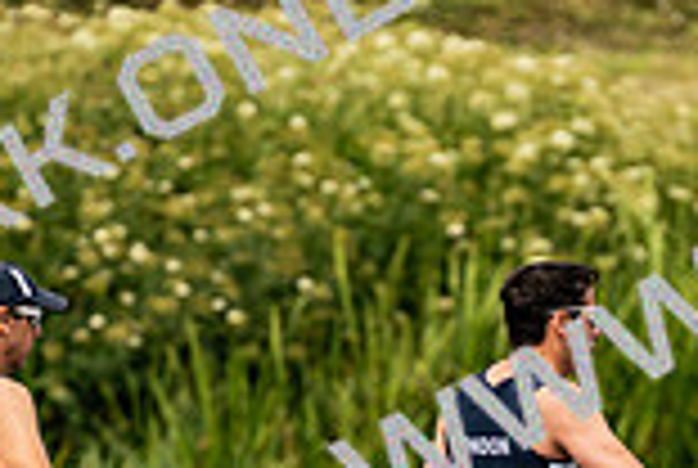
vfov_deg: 0.6
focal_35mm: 2172
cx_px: 887
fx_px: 42193
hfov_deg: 0.9
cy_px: 529
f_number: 6.3
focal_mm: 582
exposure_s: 1/2000
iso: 200
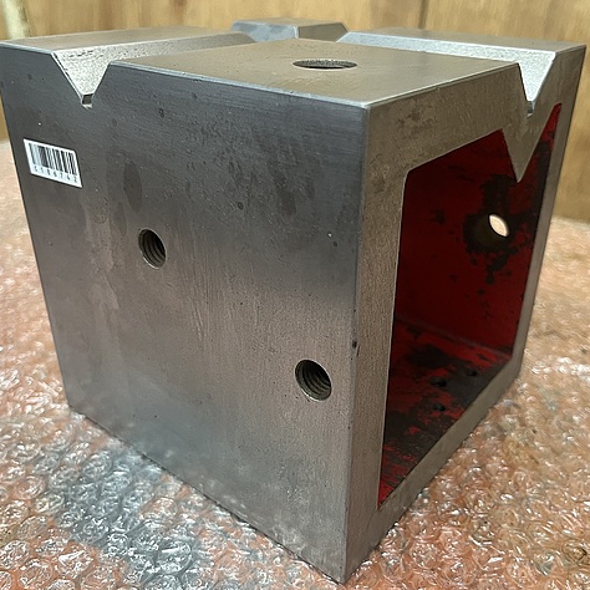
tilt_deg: -29.0
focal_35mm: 31
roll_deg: -0.7
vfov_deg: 52.5
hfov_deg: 52.4
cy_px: 294
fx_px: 598
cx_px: 335
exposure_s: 1/60
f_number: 1.6
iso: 250
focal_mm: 5.1
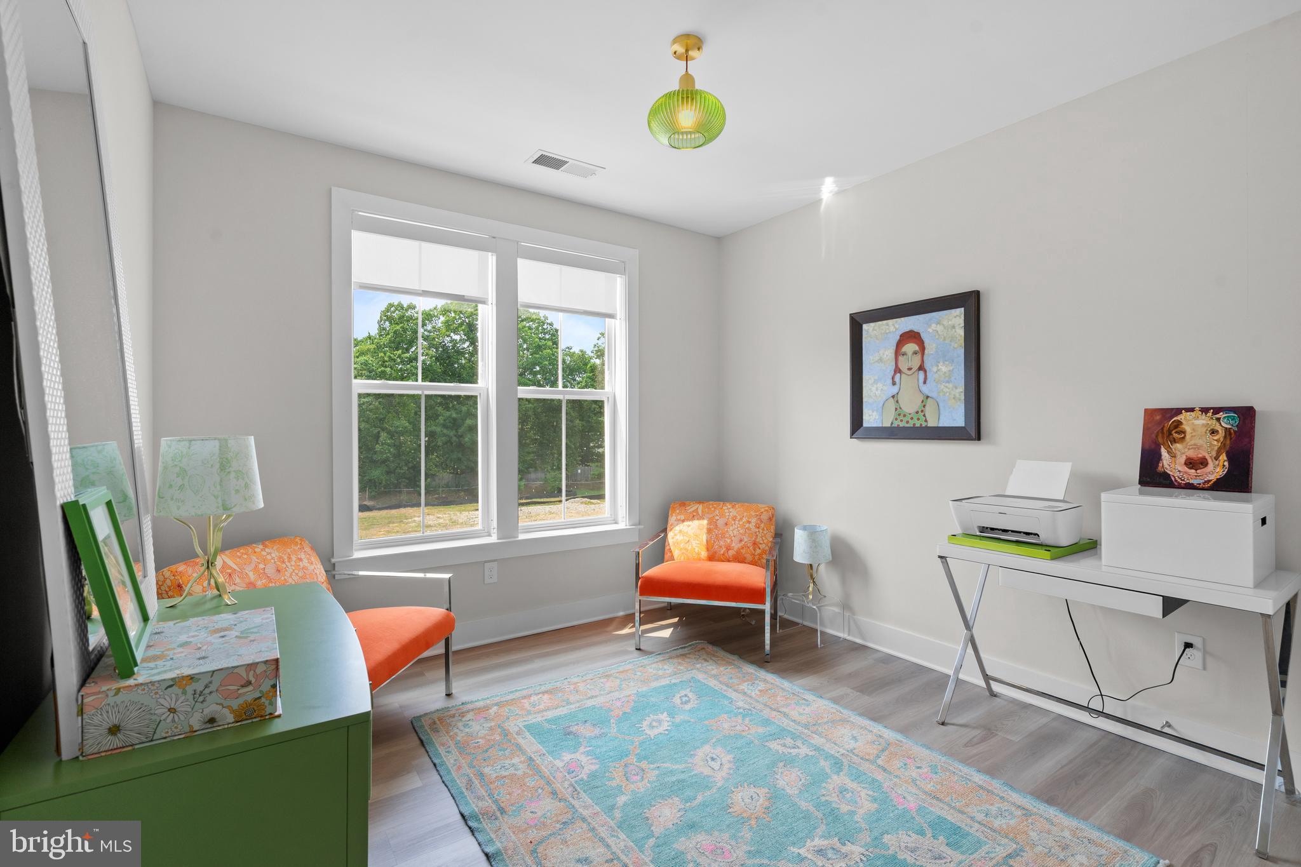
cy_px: 434
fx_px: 578
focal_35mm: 16
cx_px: 650
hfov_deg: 96.7
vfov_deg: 73.7
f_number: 8
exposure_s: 1/25
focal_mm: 16
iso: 500
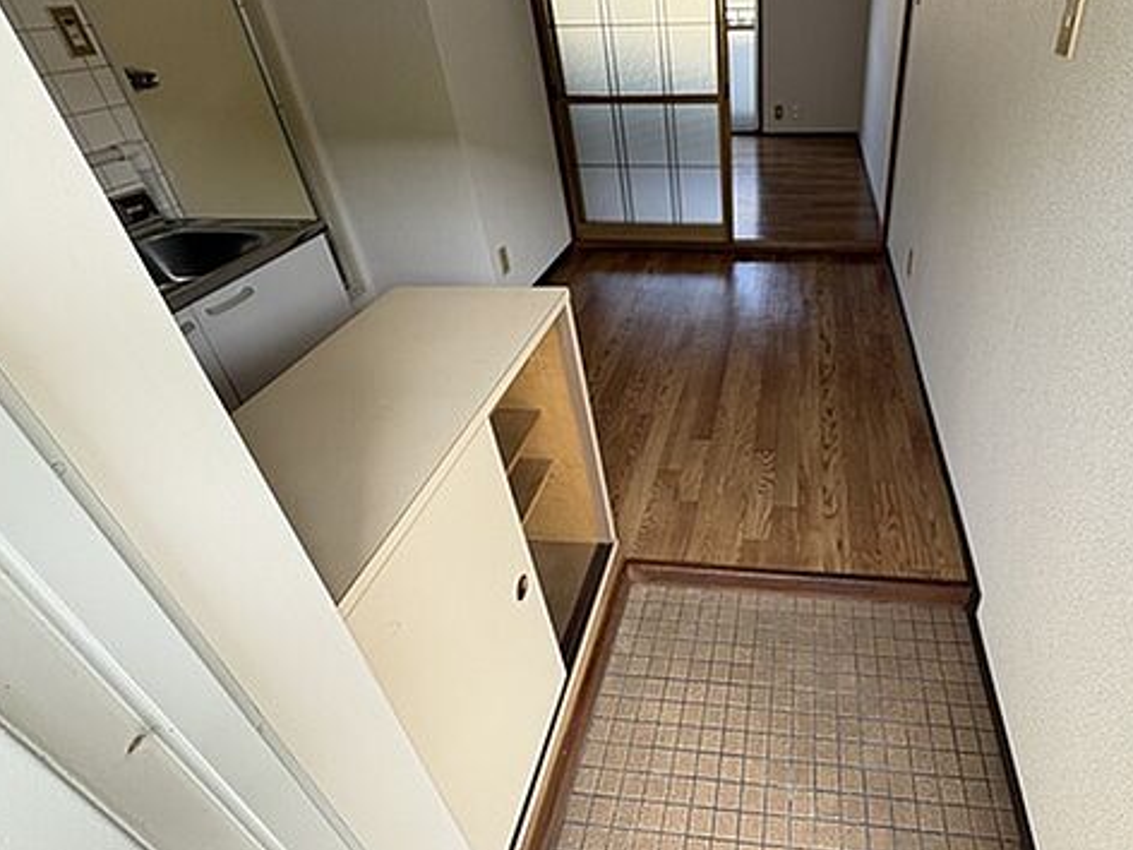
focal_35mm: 19
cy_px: 331
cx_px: 739
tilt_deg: -30.8
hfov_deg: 82.3
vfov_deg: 67.9
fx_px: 622
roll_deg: +2.1
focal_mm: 2.22
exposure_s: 1/99
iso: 64
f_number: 2.2
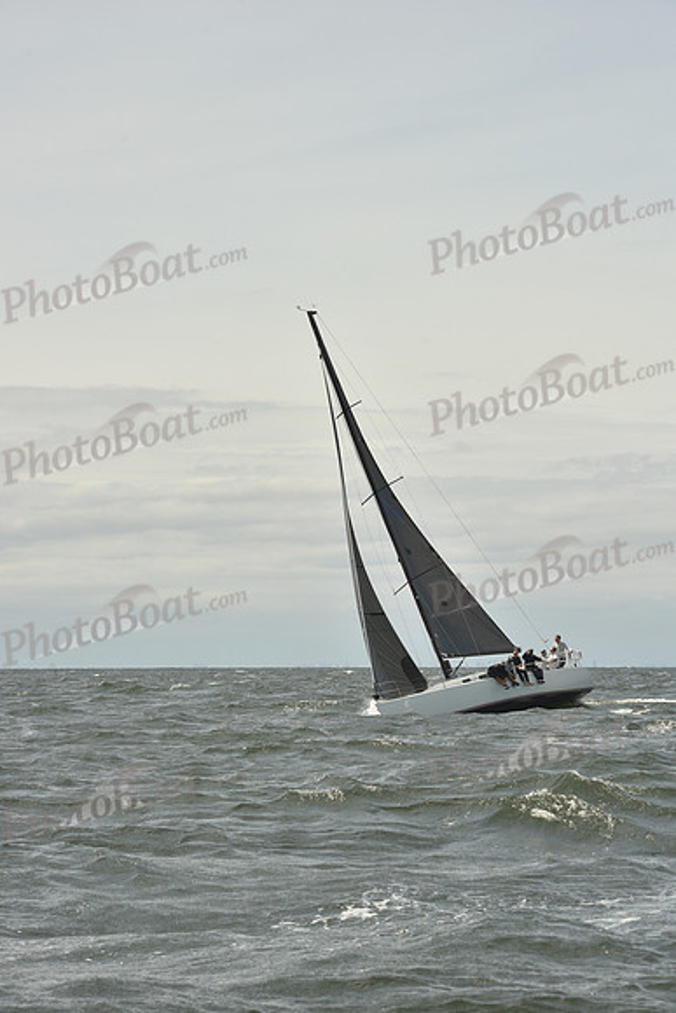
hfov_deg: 13.4
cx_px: 338
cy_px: 506
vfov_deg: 20.0
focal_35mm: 102
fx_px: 2871
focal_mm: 102
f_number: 10
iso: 250
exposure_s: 1/800
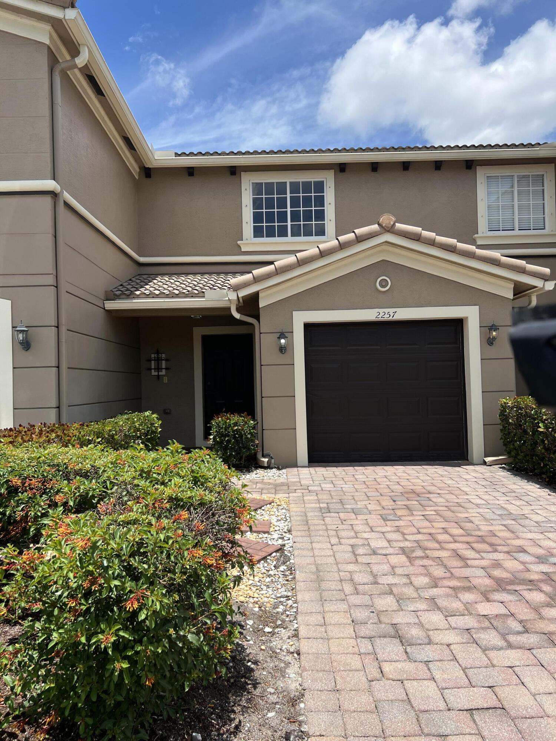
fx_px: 557
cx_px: 278
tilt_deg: +2.1
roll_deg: +1.7
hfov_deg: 53.1
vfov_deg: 67.3
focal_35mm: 26
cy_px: 370
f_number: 1.5
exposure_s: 1/4630
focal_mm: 5.7
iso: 50
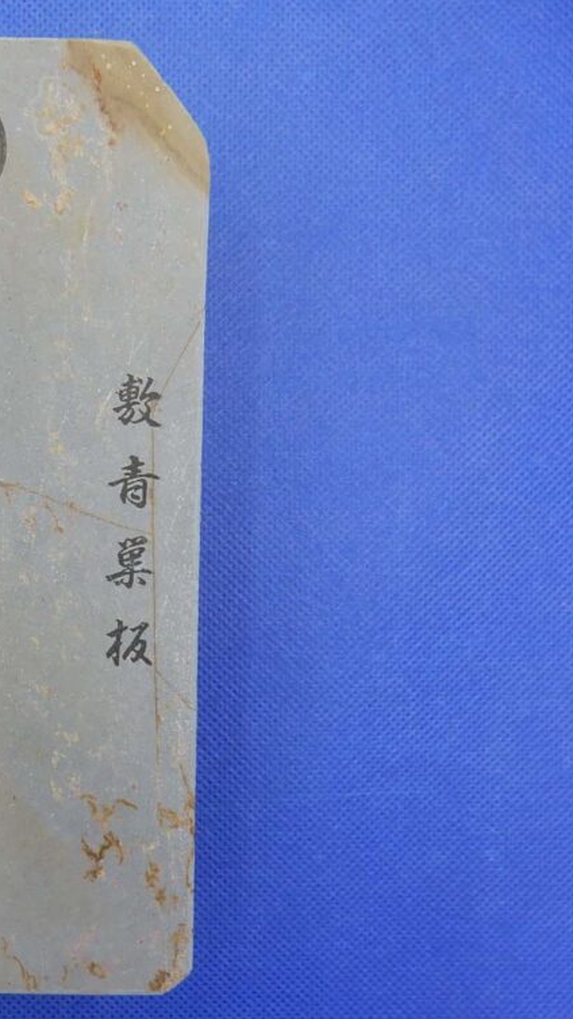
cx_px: -50
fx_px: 1000
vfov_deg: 54.0
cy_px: 518
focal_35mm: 37
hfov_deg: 29.1
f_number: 3.7
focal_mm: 4.5
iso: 125
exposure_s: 1/60
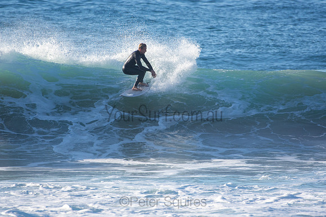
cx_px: 163
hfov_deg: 2.7
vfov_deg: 1.8
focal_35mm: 750
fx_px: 6793
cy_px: 108
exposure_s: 1/2000
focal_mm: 500
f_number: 5.6
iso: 500
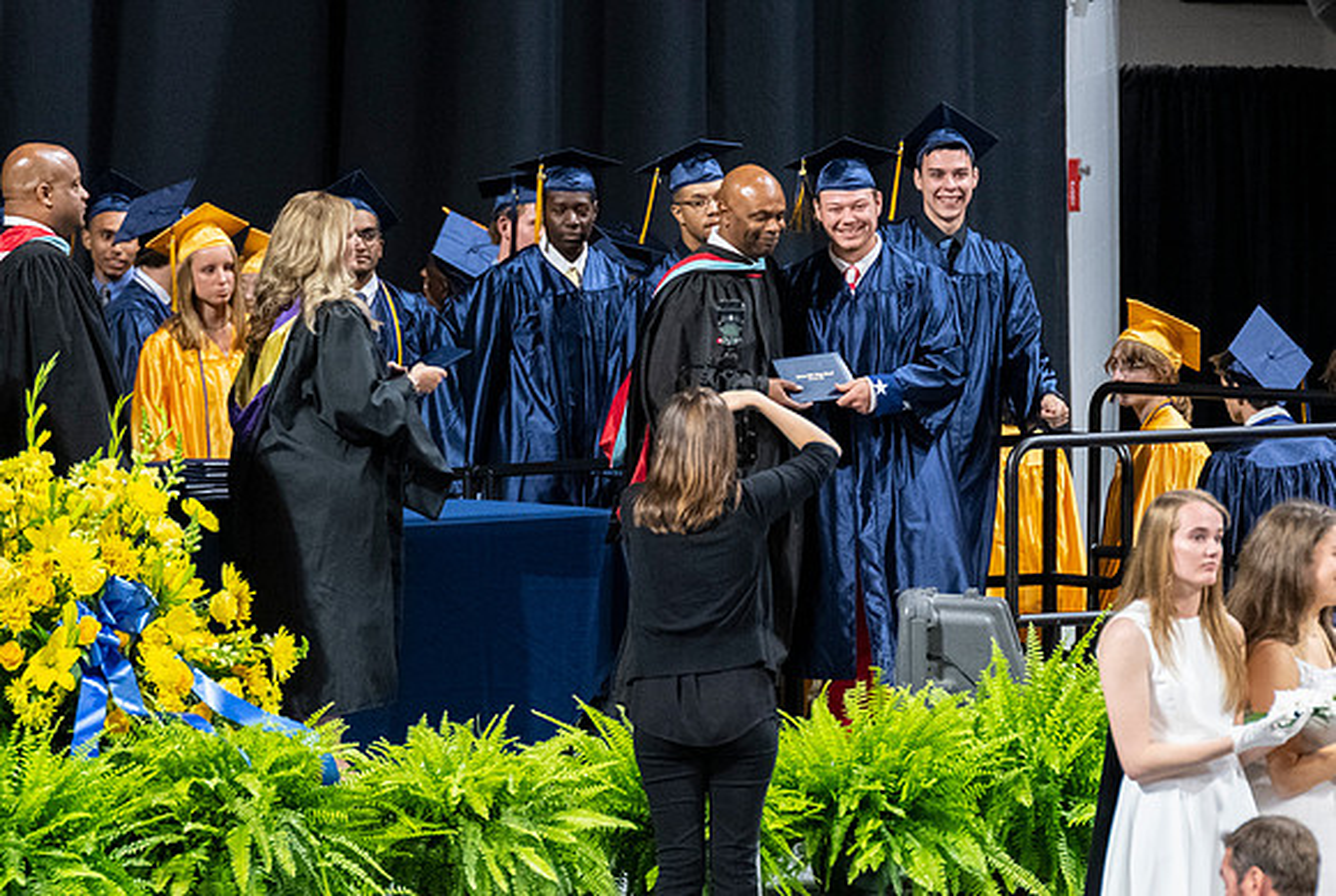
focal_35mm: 404
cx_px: 856
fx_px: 15018
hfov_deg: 5.1
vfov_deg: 3.4
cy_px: 451
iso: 2000
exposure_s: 1/200
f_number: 4
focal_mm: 200
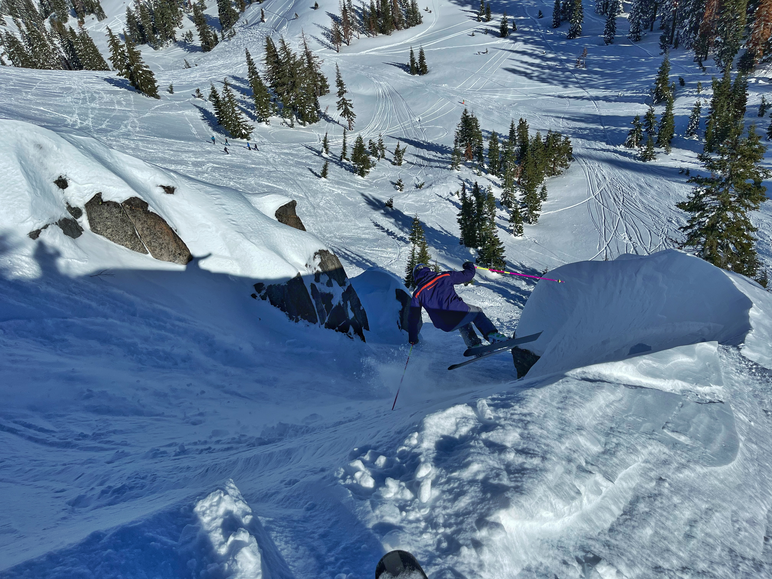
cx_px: 386
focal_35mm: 26
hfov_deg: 67.3
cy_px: 290
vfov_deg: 53.1
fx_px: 580
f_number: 1.6
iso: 50
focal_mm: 5.1
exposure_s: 1/11905
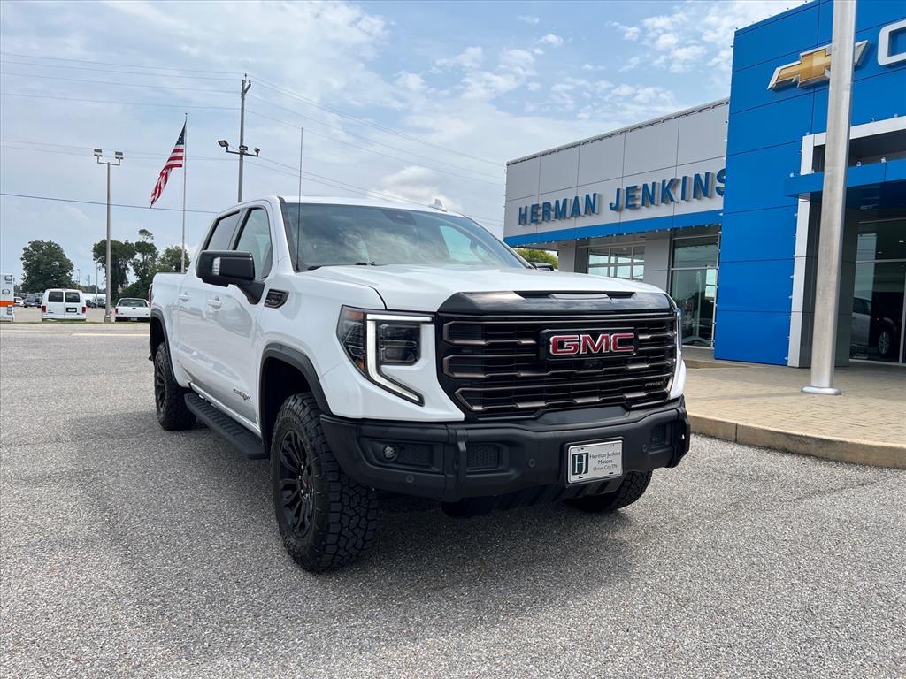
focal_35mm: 26
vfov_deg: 53.1
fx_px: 680
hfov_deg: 67.3
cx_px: 453
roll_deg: -2.7
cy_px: 340
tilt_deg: -3.6
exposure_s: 1/3356
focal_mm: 5.7
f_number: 1.5
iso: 50
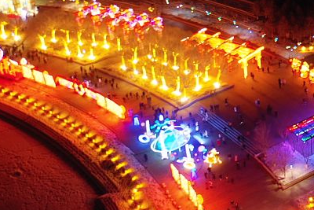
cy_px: -98
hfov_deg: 21.3
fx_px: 733
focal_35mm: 84
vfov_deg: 15.2
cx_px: 436
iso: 200
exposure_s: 1/4
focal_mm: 10.26
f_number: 2.8
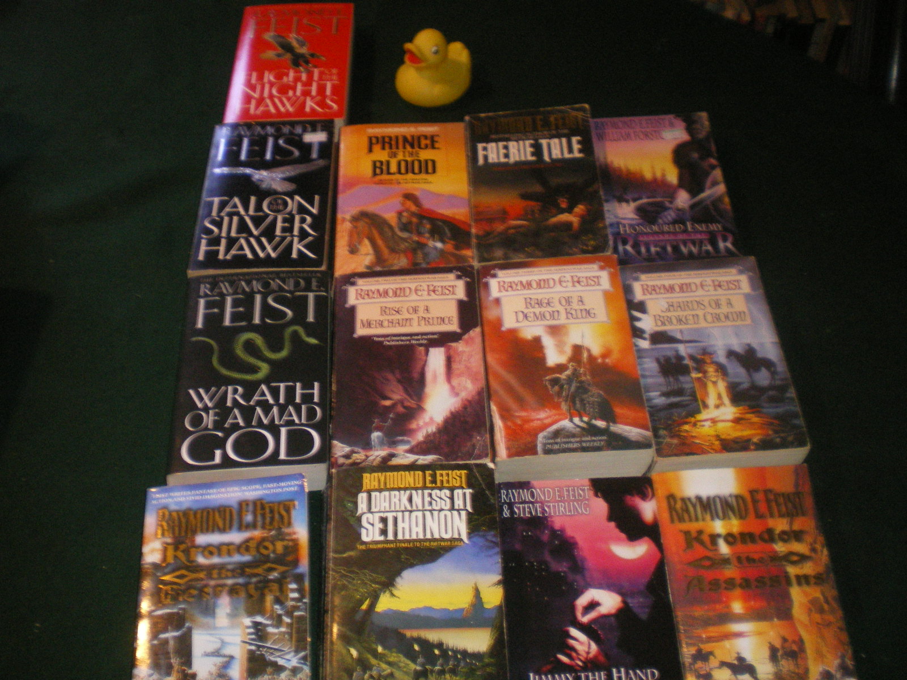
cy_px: 340
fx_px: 996
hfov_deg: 49.0
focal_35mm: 38
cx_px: 454
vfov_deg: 37.7
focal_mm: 6.3
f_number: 3.1
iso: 400
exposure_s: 1/50
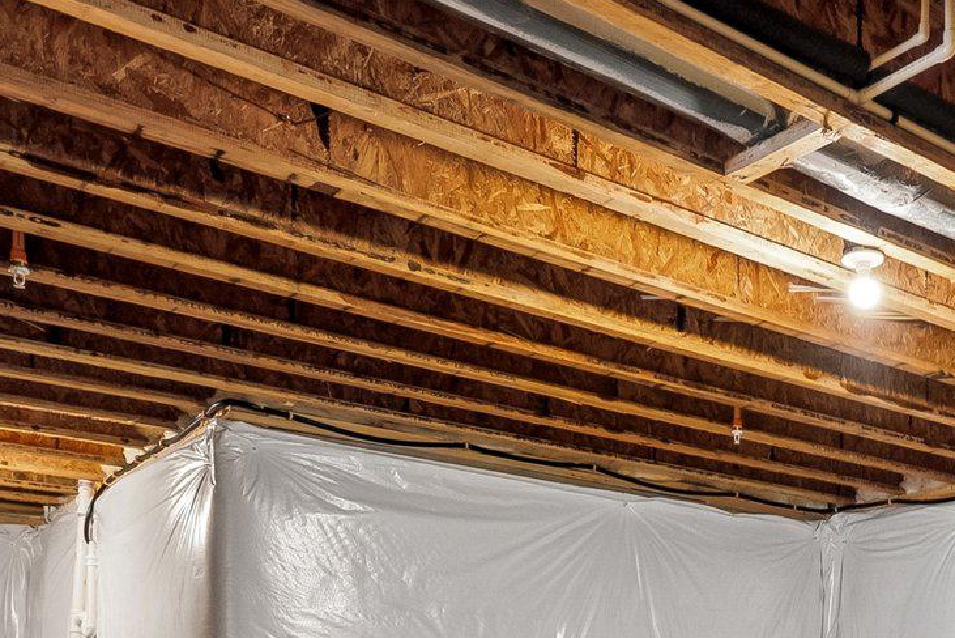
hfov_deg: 41.6
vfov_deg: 27.7
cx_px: 907
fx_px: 1115
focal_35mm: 42
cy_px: 779
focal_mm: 10
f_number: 5.6
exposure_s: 1/10
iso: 400
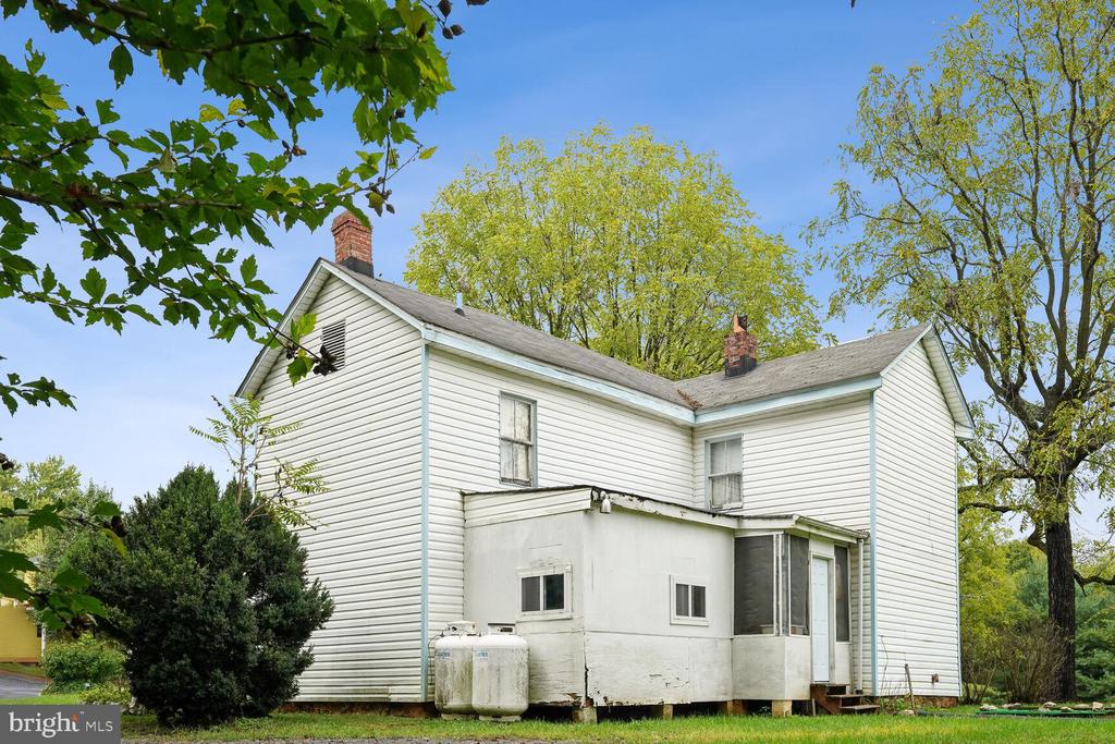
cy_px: 372
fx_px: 929
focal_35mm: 30
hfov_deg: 61.9
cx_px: 558
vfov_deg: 43.6
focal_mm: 30
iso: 640
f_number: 9
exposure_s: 1/200
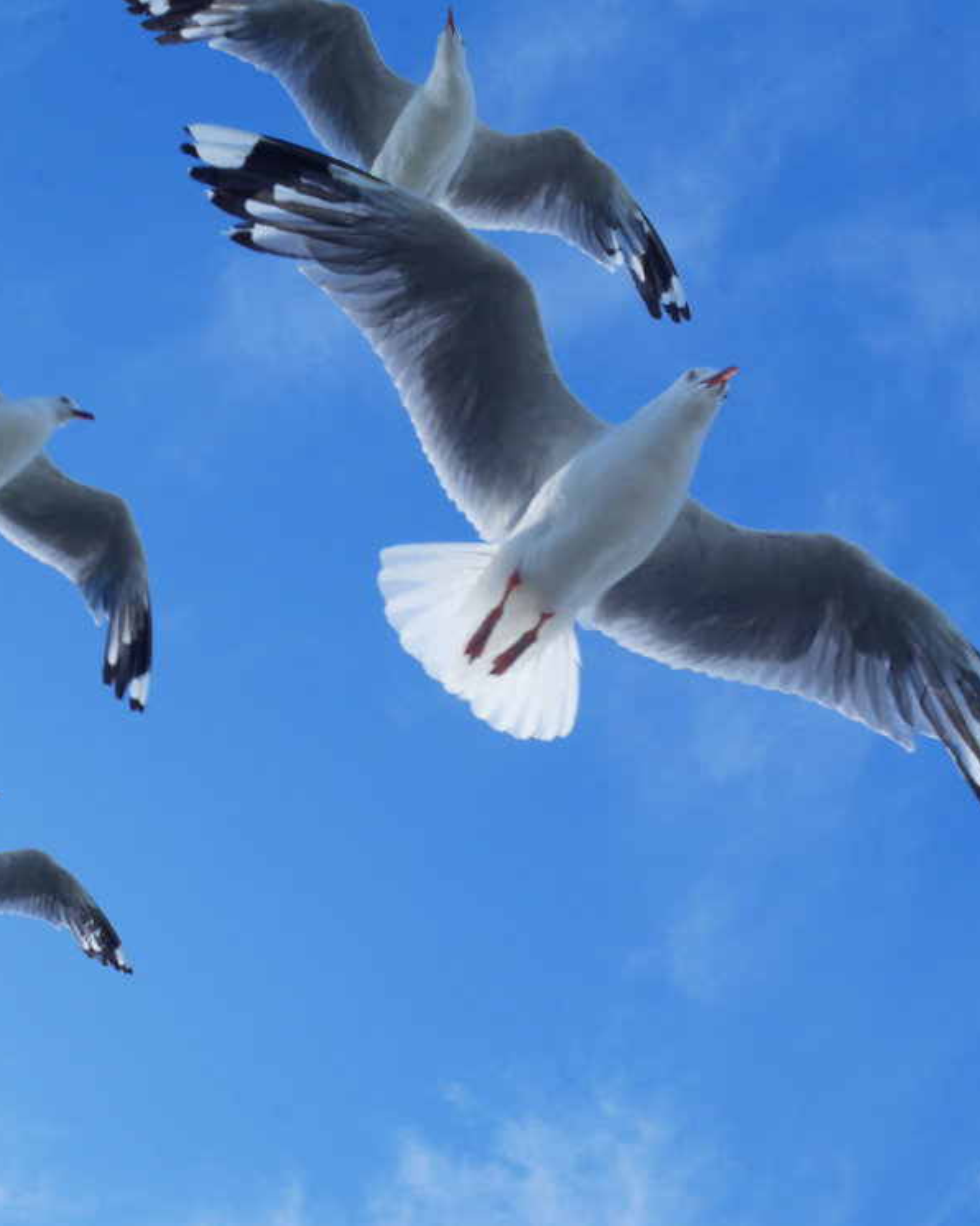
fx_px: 1994
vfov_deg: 34.2
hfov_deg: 27.6
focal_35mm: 55
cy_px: 615
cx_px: 444
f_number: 8
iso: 200
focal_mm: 21
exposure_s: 1/320
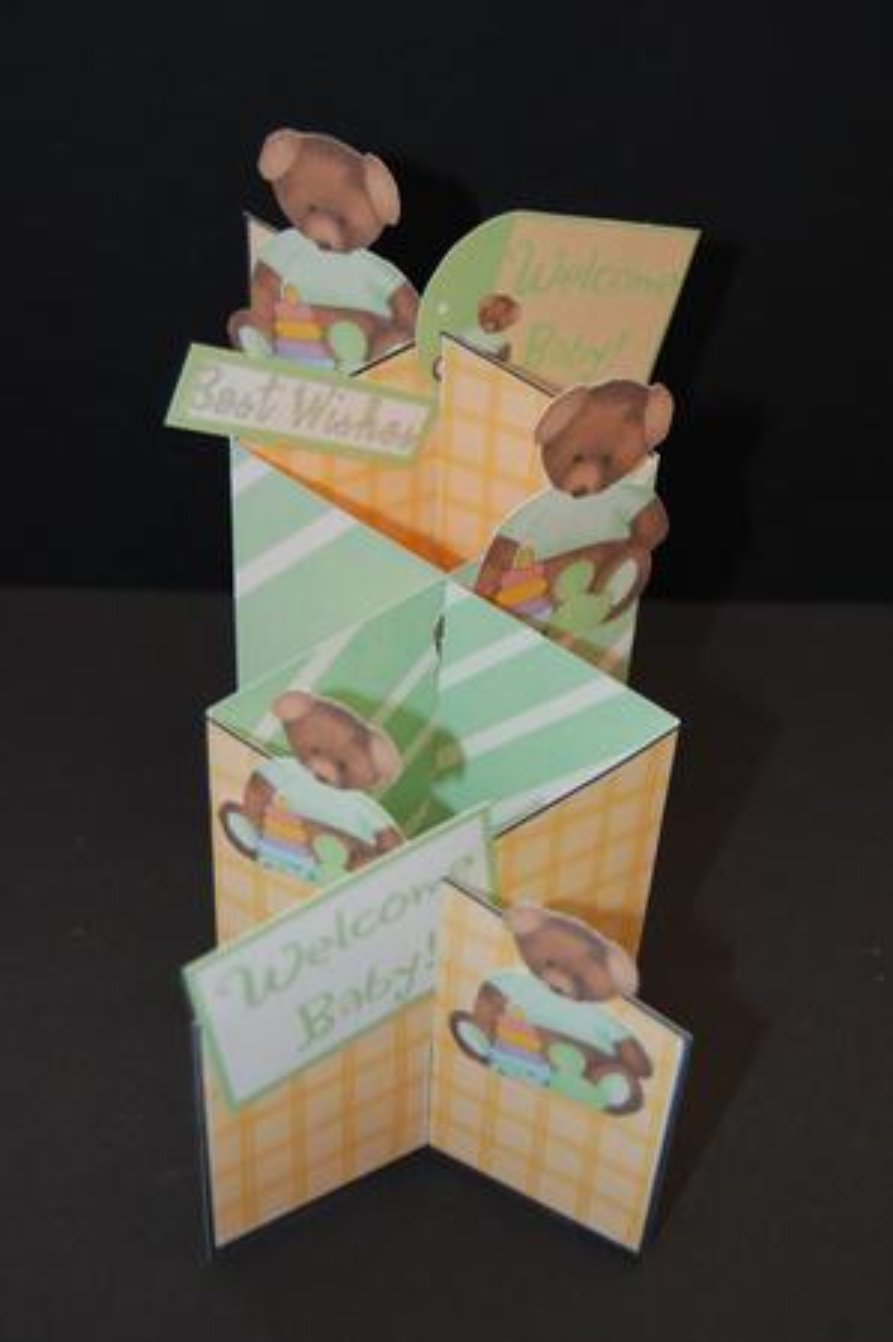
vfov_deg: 42.3
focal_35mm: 46
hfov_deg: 28.9
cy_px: 671
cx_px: 446
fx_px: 1731
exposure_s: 1/60
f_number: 4.5
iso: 250
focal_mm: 31
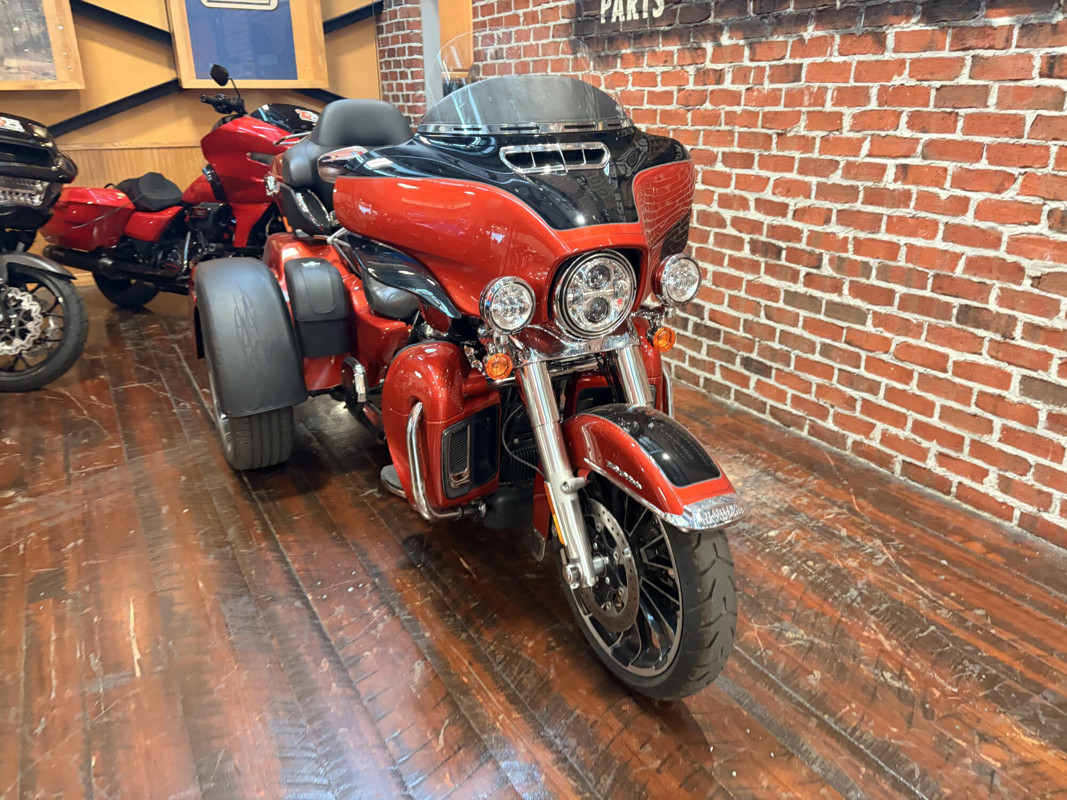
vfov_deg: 53.1
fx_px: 801
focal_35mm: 26
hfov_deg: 67.3
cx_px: 534
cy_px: 400
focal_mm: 5.96
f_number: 1.6
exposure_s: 1/60
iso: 400
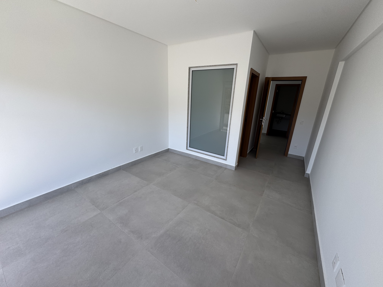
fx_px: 155
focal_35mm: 14
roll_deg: -2.7
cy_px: 144
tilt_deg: -18.1
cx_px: 192
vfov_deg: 85.7
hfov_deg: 102.1
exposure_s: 1/197
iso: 40
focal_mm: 2.22
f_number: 2.2
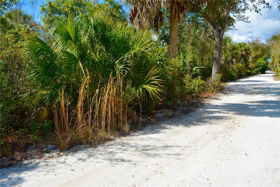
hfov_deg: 61.9
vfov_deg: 43.6
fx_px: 233
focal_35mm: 30
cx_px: 140
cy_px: 94
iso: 100
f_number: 8
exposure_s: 1/250
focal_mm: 20
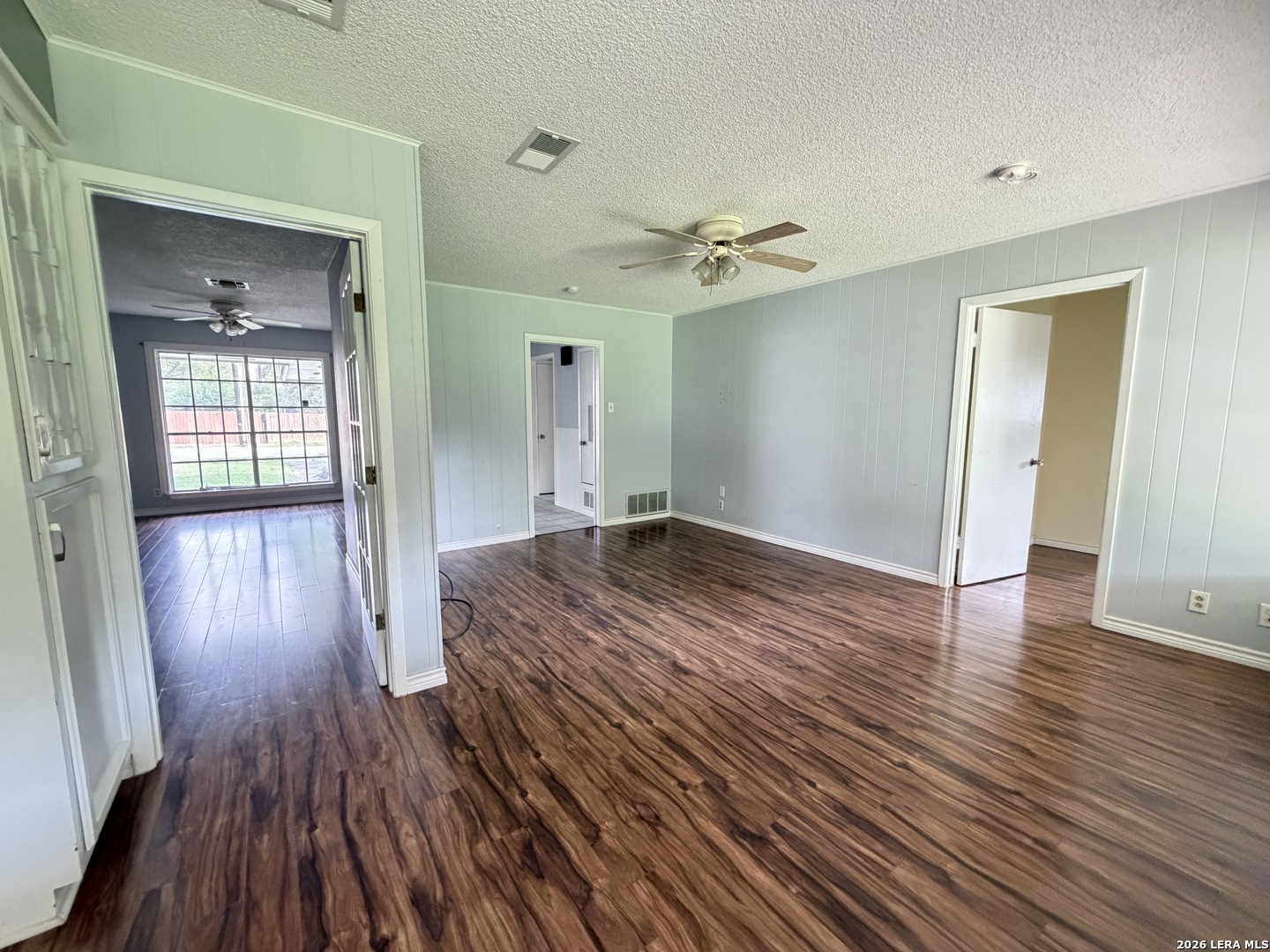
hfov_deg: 102.1
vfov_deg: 85.7
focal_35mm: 14
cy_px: 476
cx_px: 635
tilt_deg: -6.9
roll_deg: +0.9
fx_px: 514
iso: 640
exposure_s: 1/60
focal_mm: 2.22
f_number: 2.2
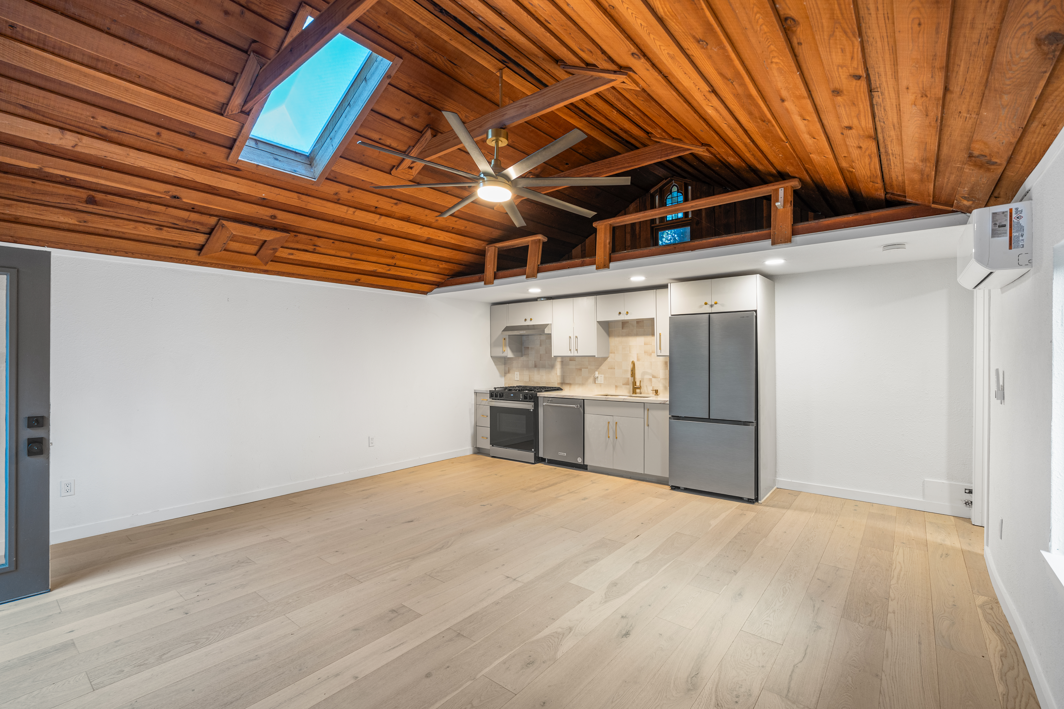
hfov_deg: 96.7
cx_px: 532
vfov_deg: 73.7
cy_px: 354
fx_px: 473
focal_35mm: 16
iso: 400
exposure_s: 1/8
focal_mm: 16
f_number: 4
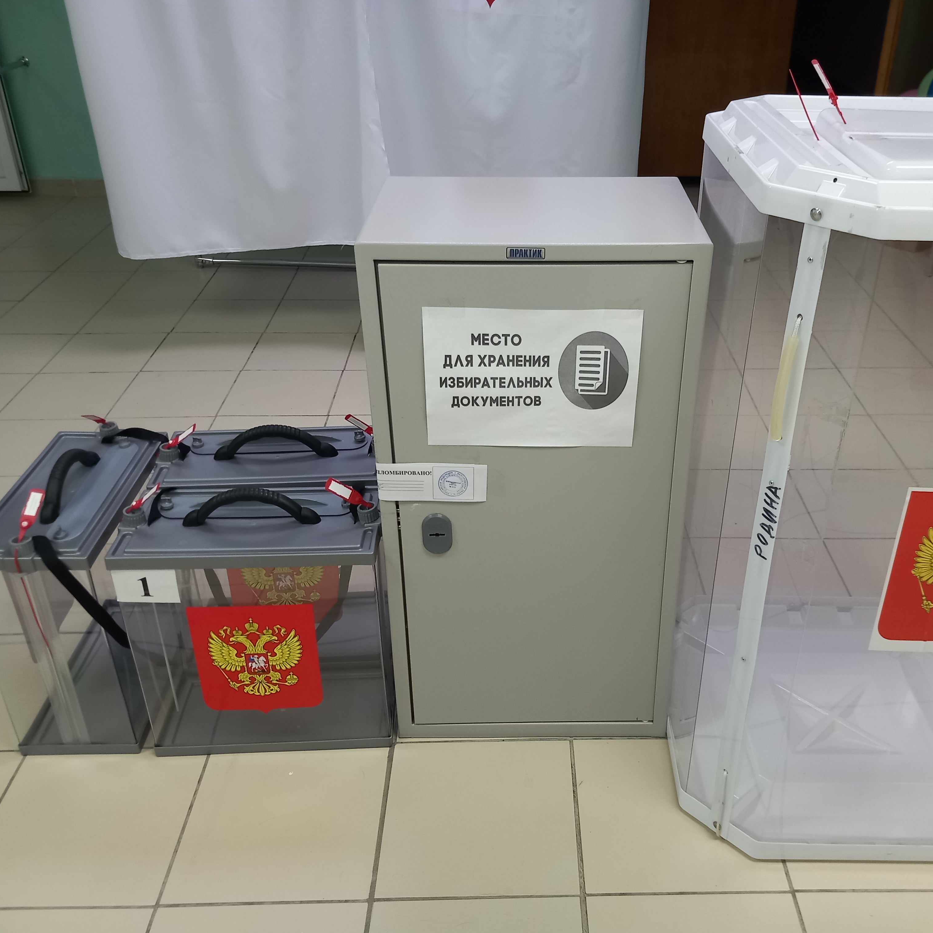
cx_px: 565
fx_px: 976
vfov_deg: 51.1
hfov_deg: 50.7
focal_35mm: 32
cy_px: 466
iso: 200
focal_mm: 4
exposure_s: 1/50
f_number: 1.8
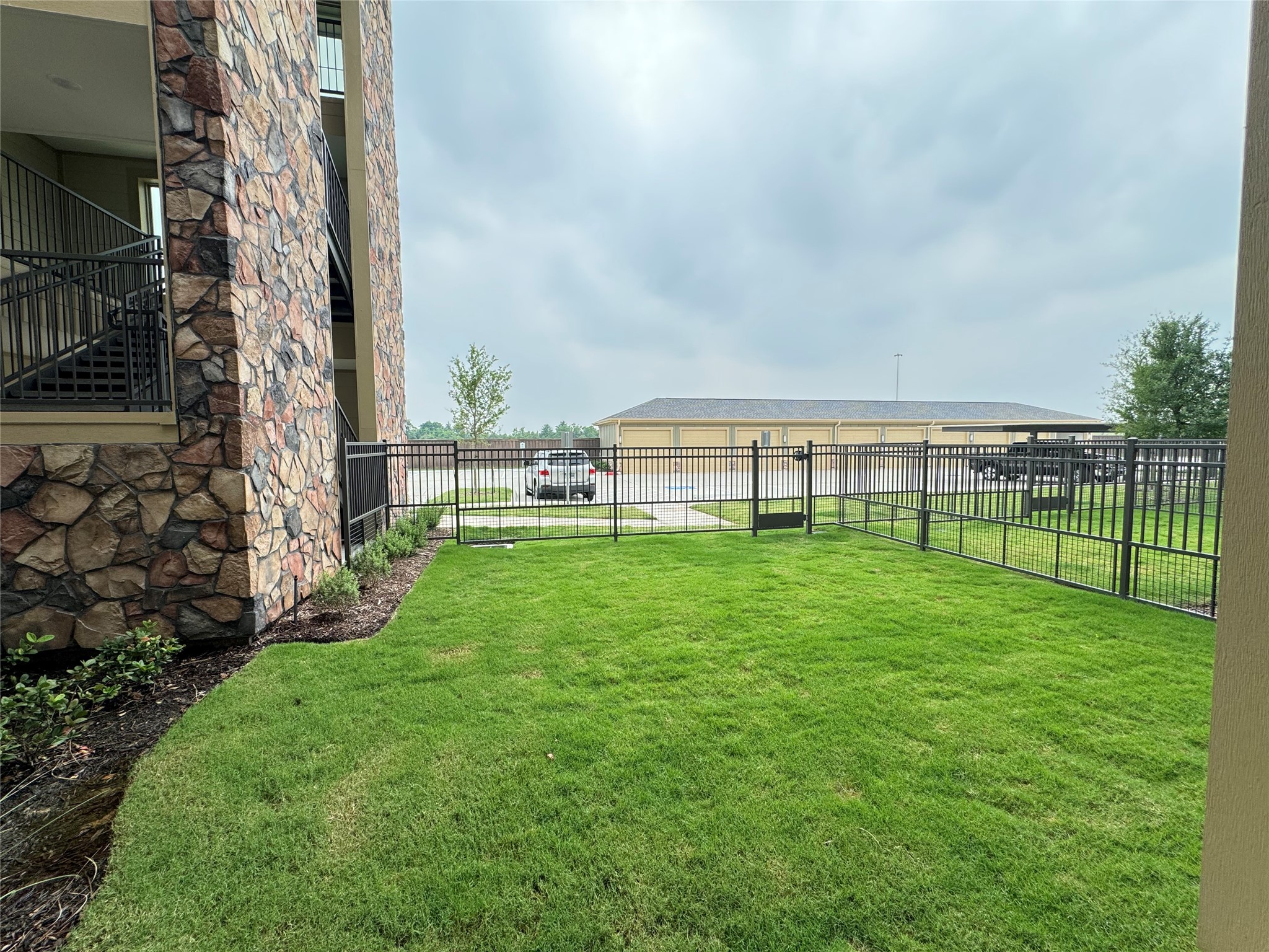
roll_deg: +0.5
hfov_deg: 102.1
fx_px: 513
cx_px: 634
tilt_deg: -3.6
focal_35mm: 14
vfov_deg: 85.7
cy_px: 476
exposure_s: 1/430
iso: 40
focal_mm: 2.22
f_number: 2.2
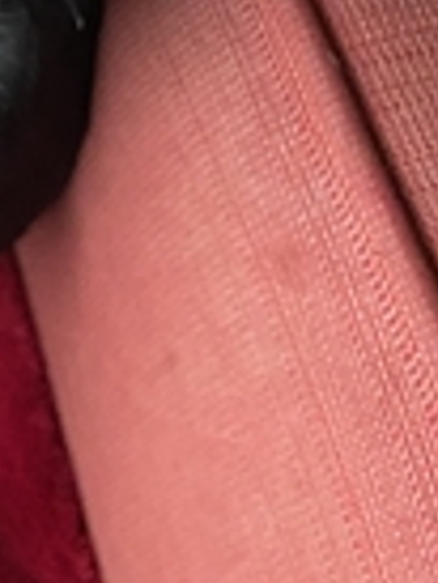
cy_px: -191
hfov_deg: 14.5
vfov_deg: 19.7
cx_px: -323
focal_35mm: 91
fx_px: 1533
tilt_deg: -58.7
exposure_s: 1/30
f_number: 1.8
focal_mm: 4.25
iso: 640
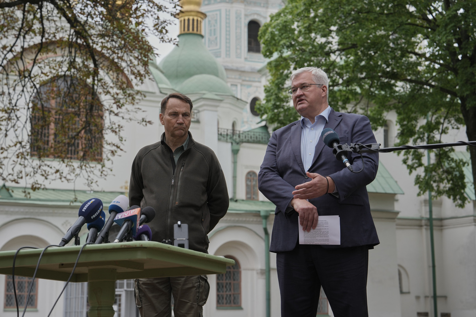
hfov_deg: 28.9
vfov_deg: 19.4
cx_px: 238
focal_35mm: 70
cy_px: 158
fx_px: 925
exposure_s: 1/320
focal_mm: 70
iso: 250
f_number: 5
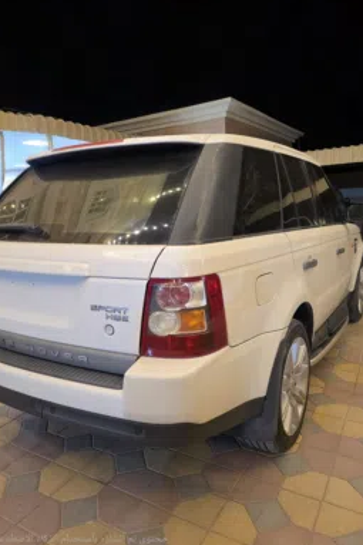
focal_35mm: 25
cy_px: 265
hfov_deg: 51.2
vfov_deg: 71.5
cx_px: 185
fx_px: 378
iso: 320
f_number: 1.7
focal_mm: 6.3
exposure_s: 1/101
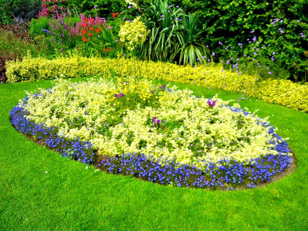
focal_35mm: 34
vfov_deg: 41.8
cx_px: 154
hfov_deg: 54.0
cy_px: 116
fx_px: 303
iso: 160
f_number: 3.6
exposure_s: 1/672
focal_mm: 6.2
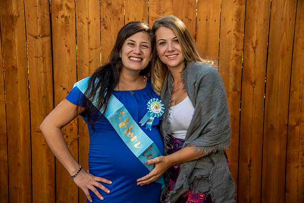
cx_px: 152
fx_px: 422
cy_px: 102
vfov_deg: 27.0
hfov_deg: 39.6
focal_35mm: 50
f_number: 4
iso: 125
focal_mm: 50
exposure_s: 1/320
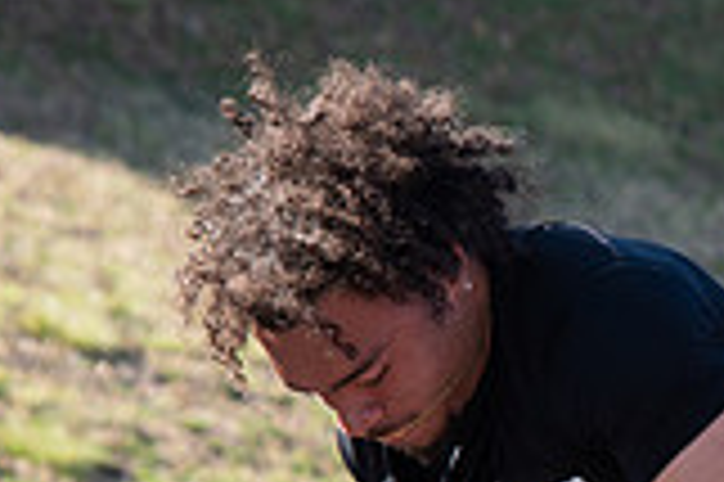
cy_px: 633
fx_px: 6730
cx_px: 733
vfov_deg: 4.1
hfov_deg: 6.1
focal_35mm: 335
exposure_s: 1/1250
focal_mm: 62
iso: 250
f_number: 3.5
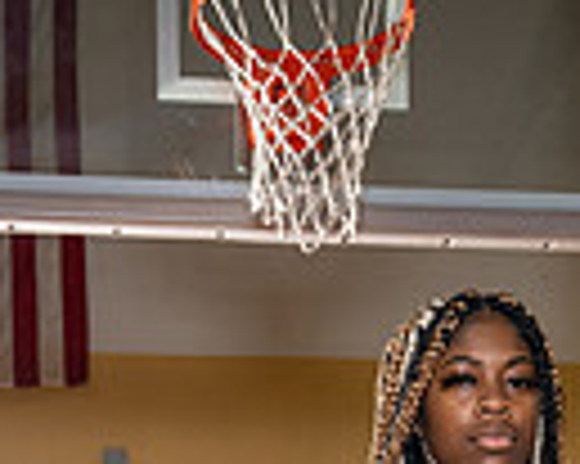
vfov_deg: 11.9
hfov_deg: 17.3
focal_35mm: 111
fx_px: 1904
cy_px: 1009
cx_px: 292
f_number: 6.3
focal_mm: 34
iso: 320
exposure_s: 1/250
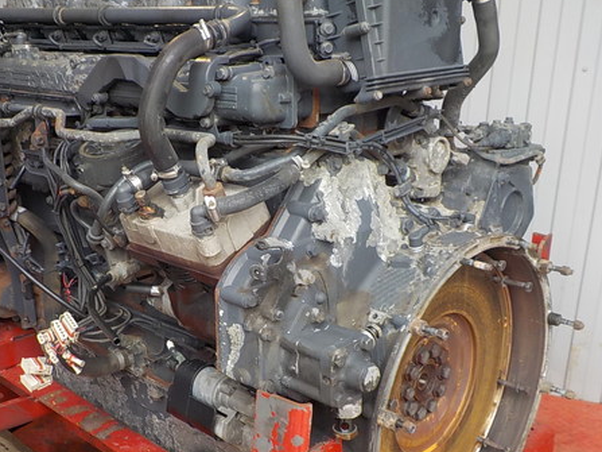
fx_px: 748
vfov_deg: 33.5
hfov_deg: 43.5
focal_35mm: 43
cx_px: 226
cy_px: 260
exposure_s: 1/30
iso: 125
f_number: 3.3
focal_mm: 4.1
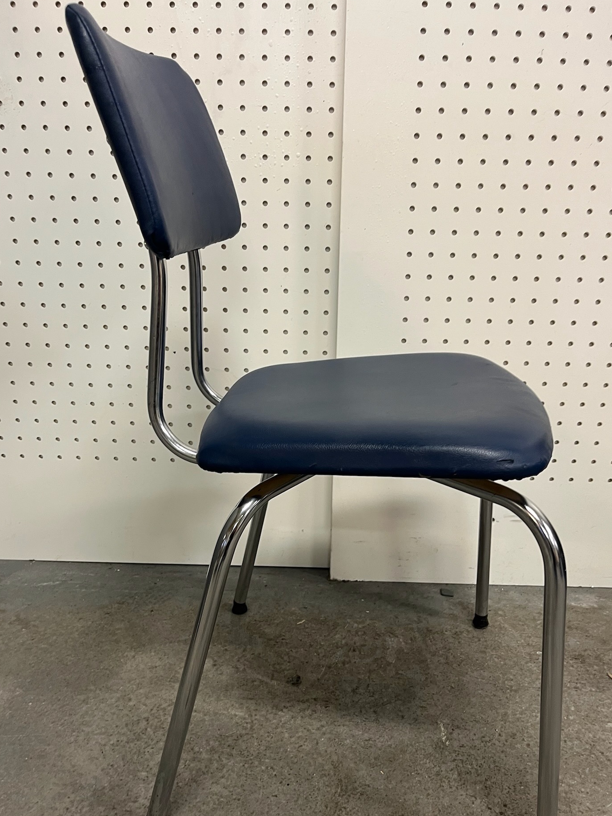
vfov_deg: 61.6
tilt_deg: -19.6
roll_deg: +0.9
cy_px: 442
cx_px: 314
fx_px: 684
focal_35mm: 29
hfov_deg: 48.2
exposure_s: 1/50
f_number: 1.6
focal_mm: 5.1
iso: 125
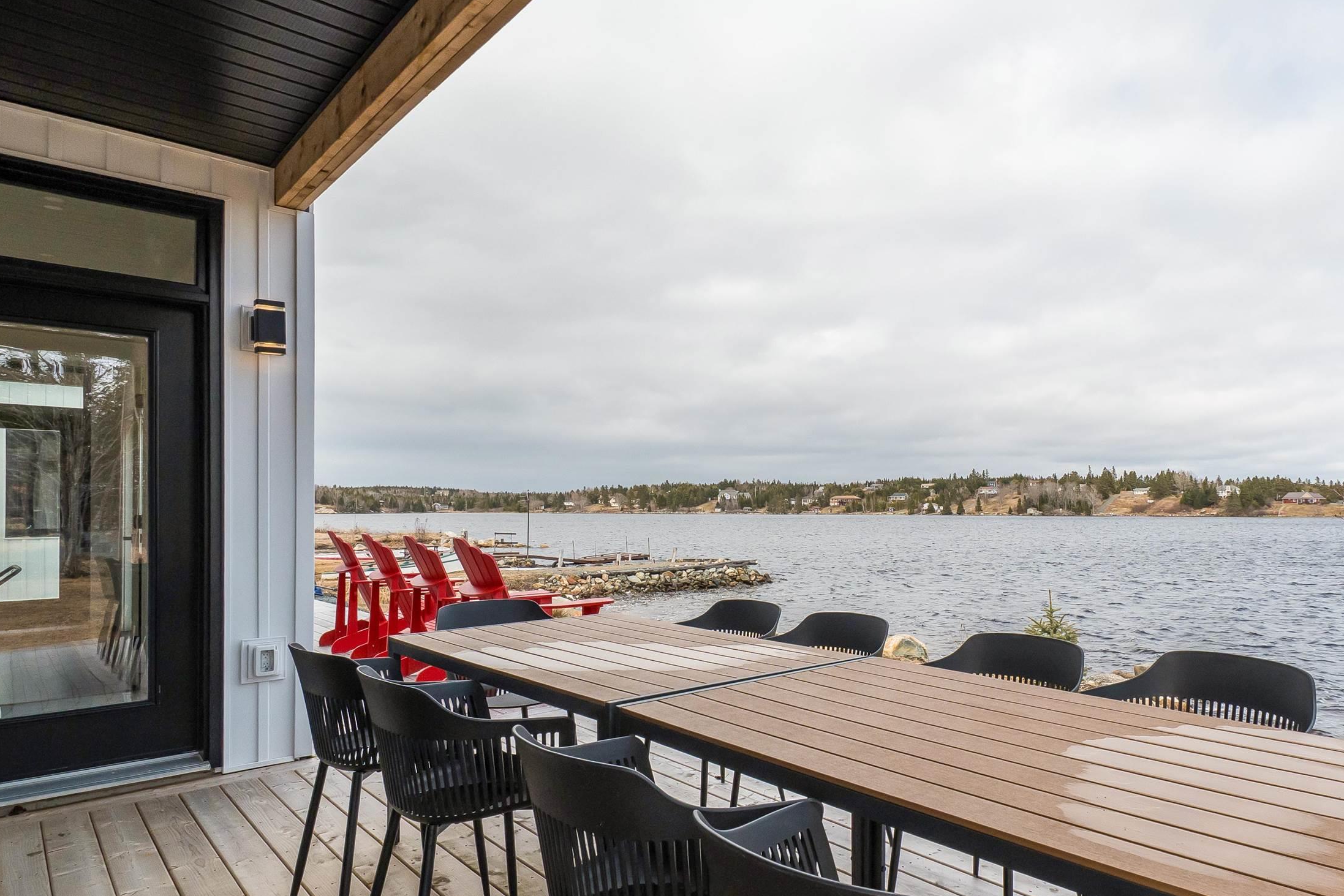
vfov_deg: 59.2
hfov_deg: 79.8
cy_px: 513
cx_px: 836
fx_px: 784
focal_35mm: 21
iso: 400
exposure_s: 1/1250
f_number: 6.3
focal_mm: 10
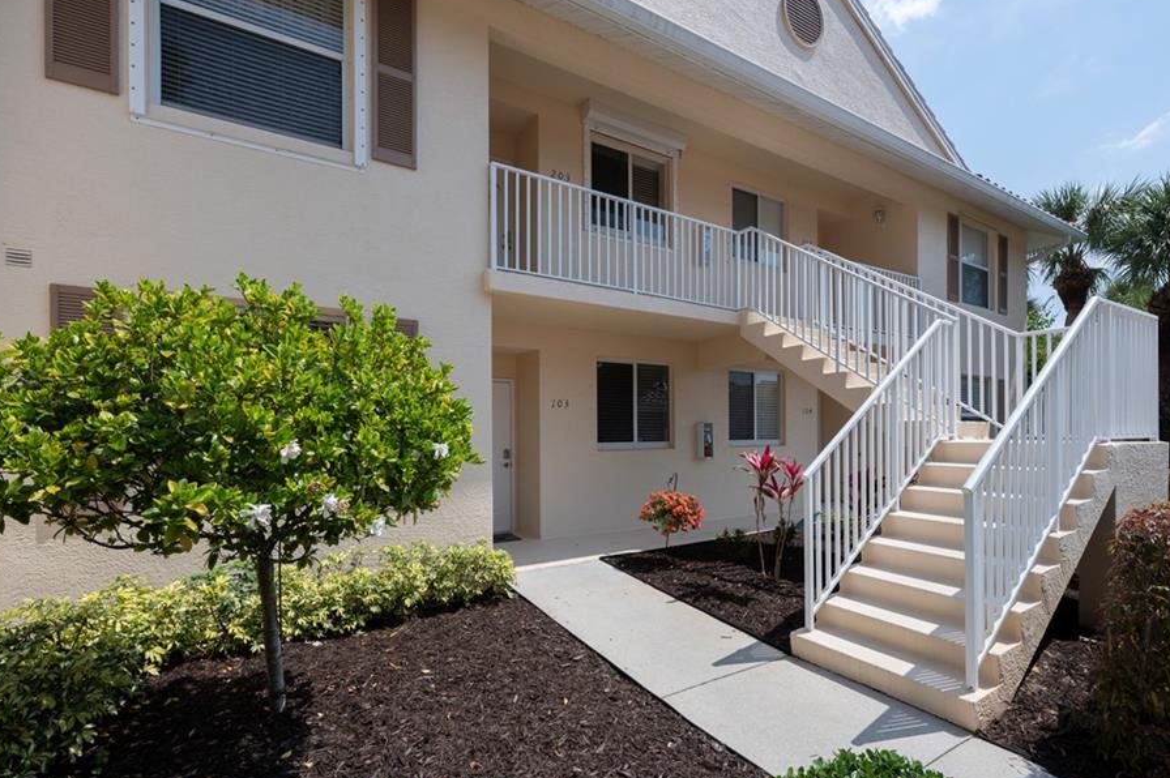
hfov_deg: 96.7
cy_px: 384
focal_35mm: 16
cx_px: 610
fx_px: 520
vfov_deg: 73.7
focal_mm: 14
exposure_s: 1/320
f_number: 11
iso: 160
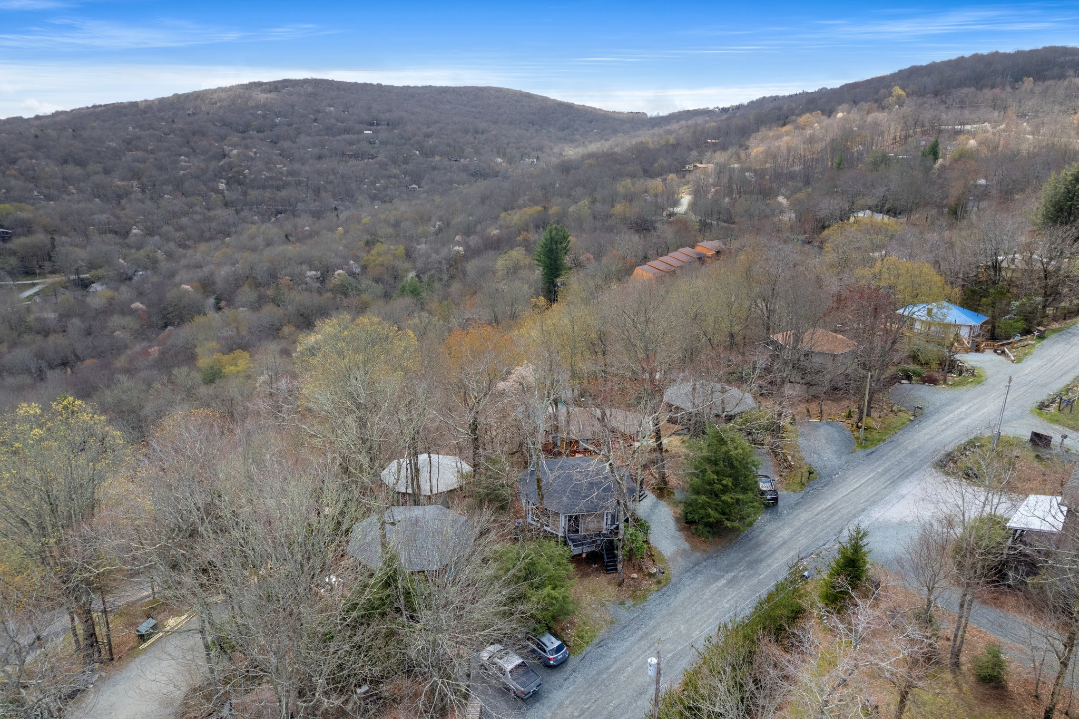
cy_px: 360
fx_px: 659
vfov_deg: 57.2
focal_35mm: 22
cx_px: 540
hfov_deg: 78.6
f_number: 2.8
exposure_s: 1/500
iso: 100
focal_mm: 8.38
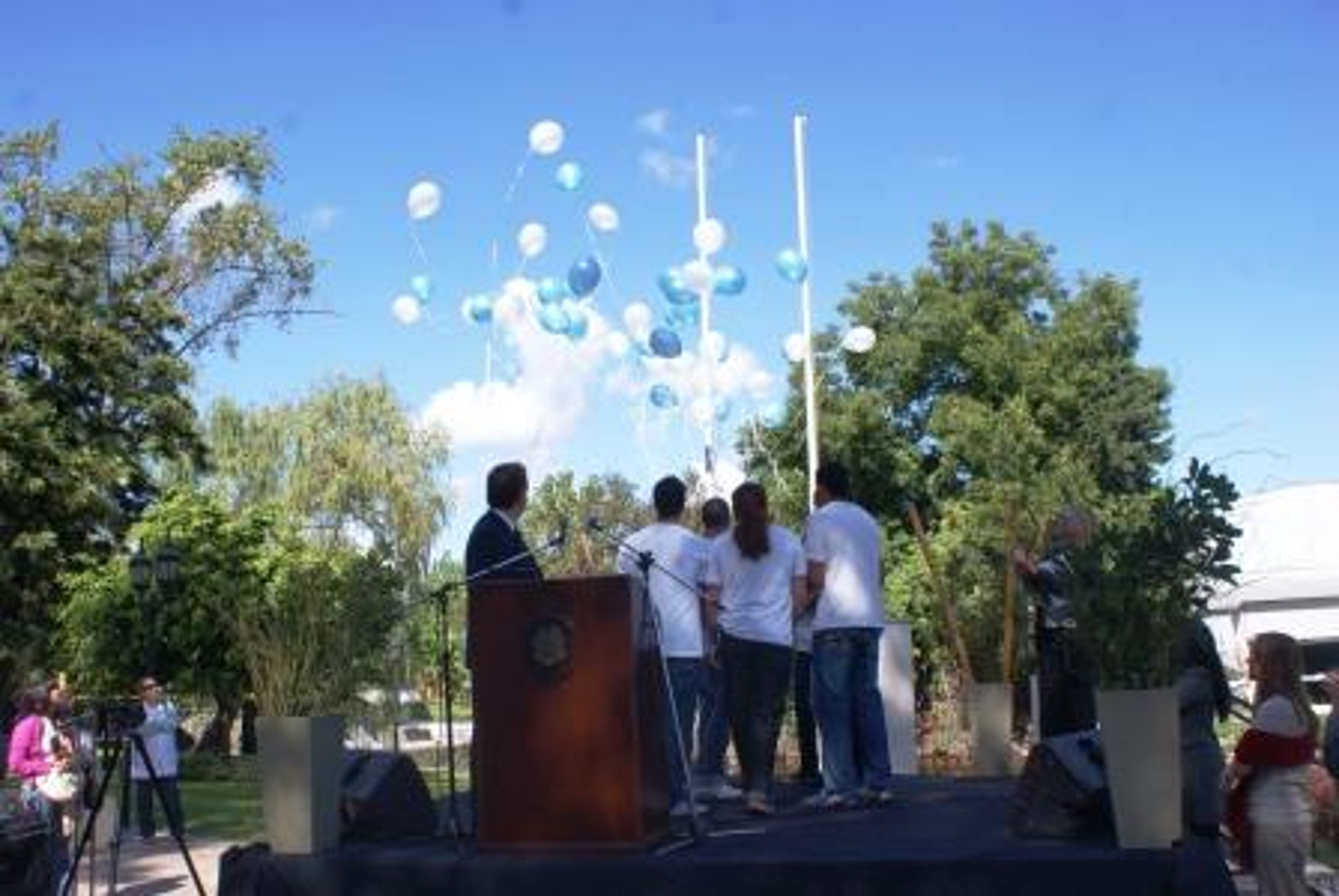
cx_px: 670
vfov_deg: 40.1
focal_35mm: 33
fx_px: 1229
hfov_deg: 57.2
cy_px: 448
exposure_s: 1/160
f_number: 10
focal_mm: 22
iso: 100
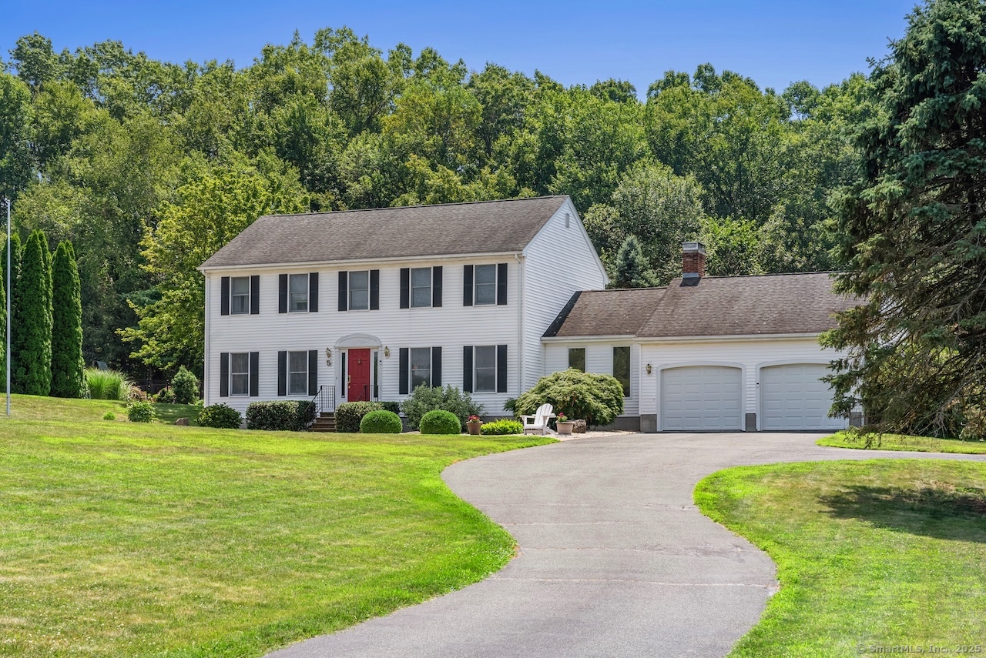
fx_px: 1617
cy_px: 329
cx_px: 493
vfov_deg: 23.0
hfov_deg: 33.9
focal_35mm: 59
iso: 320
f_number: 11
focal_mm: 59
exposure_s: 1/80
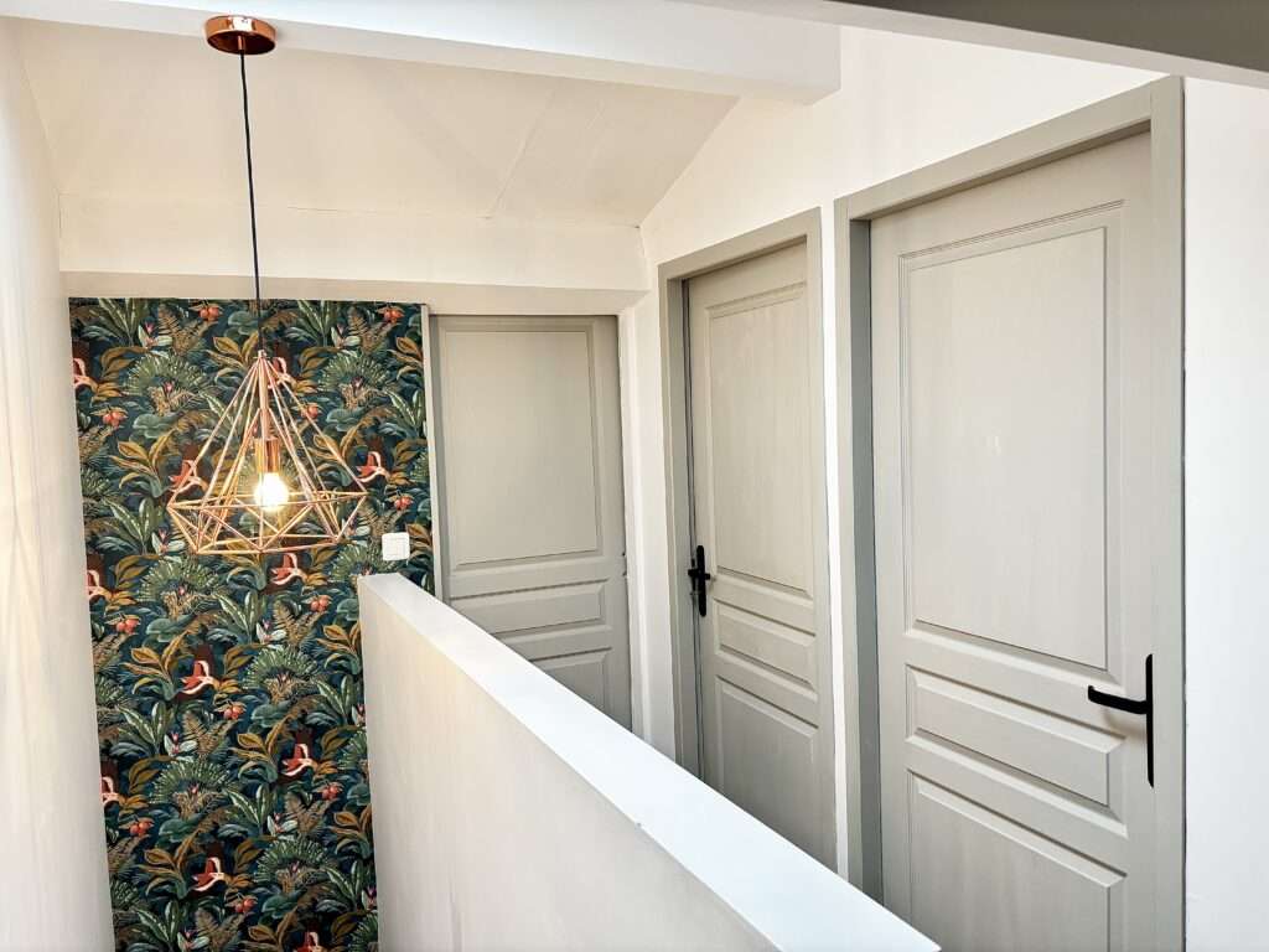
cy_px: 476
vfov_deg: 53.1
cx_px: 634
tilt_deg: -2.8
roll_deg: +2.2
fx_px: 953
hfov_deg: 67.3
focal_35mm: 26
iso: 160
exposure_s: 1/50
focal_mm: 5.96
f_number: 1.6
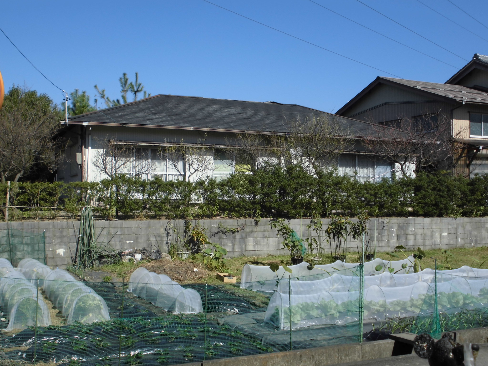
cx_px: 244
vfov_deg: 33.6
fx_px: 606
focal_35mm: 43
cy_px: 183
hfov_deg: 43.9
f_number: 4.5
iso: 100
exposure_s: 1/500
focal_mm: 7.8
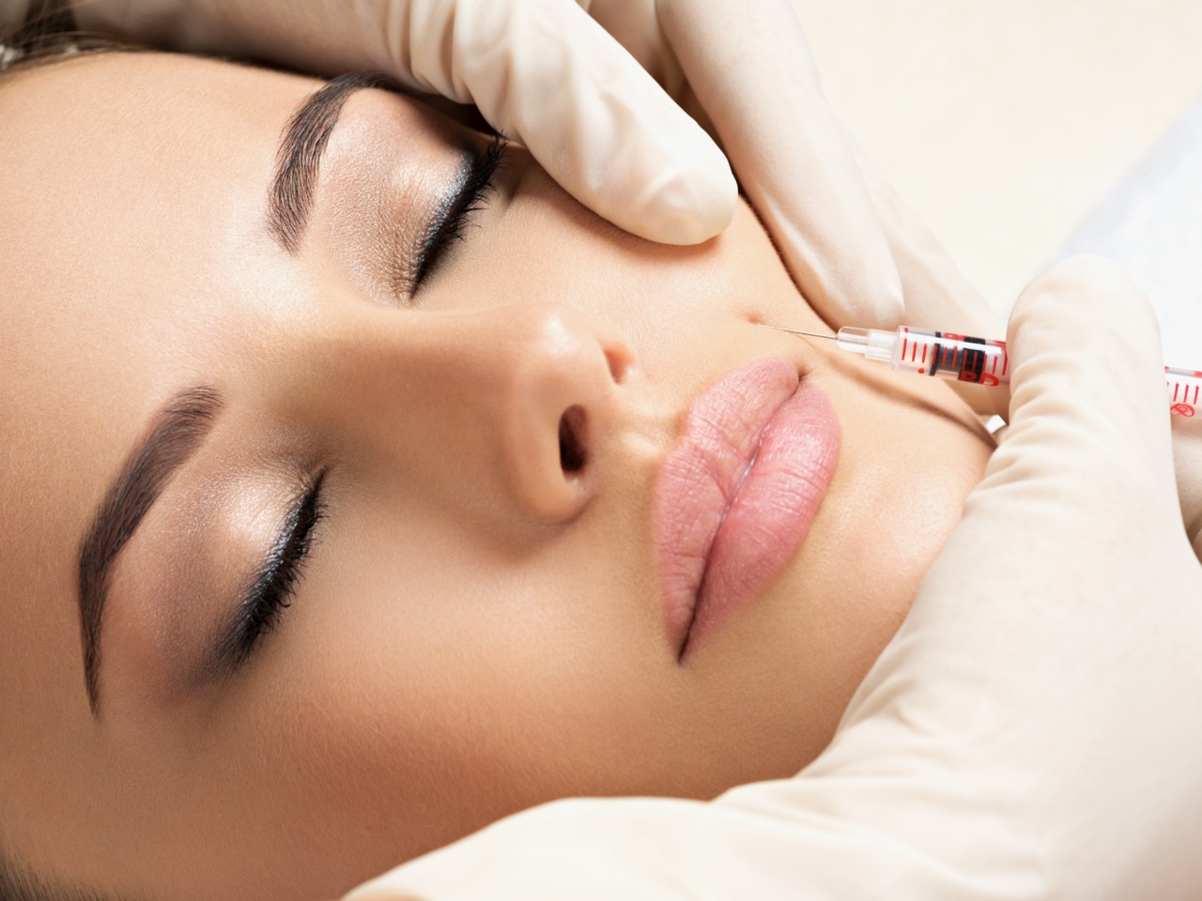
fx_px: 3264
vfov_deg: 15.7
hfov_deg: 20.9
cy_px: 450
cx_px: 601
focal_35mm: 94
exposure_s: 1/125
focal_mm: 120
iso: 250
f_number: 13
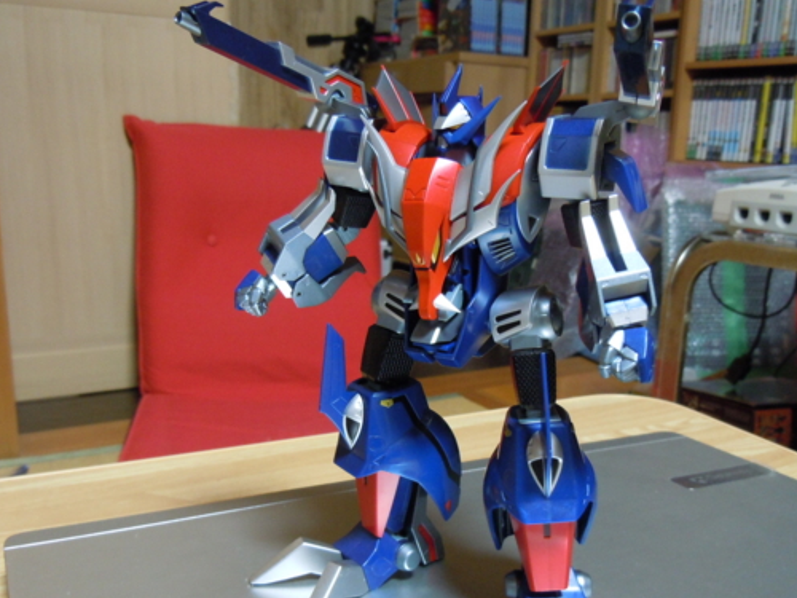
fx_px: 829
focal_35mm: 36
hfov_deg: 51.4
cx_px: 397
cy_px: 352
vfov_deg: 39.5
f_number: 3.5
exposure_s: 1/8
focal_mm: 5.4
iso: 400
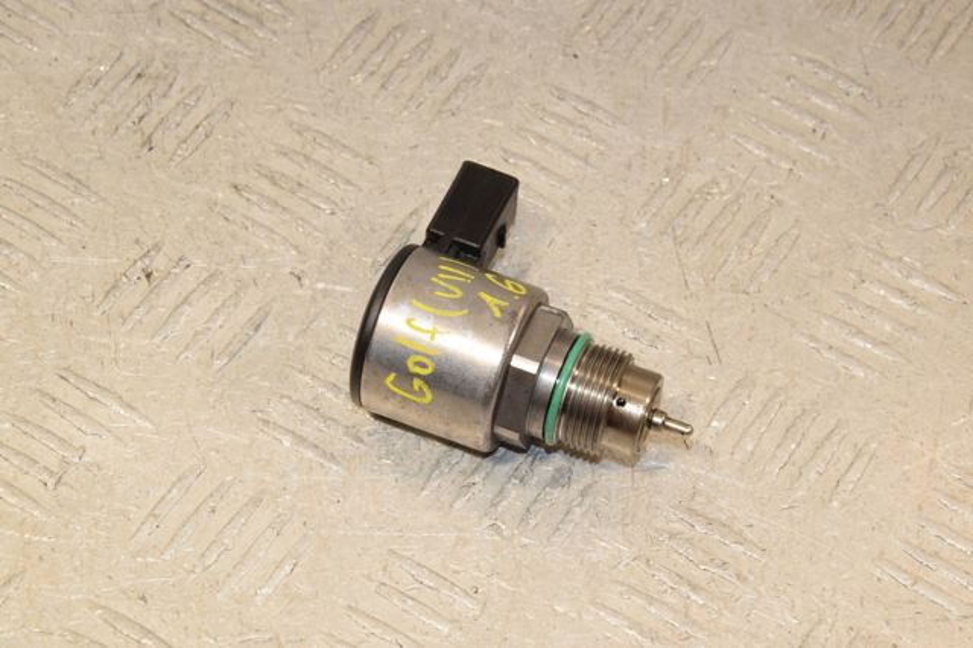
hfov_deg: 19.5
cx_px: 486
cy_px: 324
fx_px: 2836
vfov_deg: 13.0
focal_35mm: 105
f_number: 11
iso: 1600
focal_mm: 70
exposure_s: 1/200
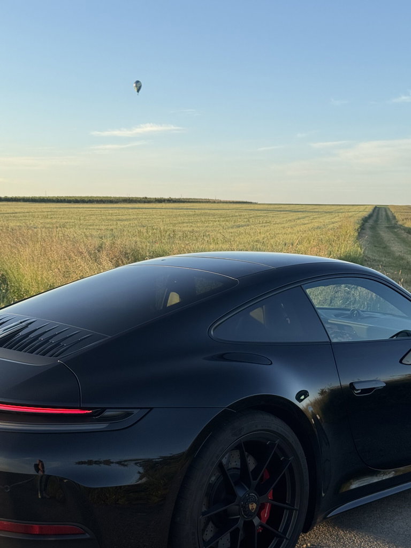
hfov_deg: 30.3
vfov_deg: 39.7
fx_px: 760
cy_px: 274
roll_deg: -0.7
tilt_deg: -3.7
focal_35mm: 48
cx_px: 206
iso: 64
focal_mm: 6.76
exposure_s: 1/1287
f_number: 1.78
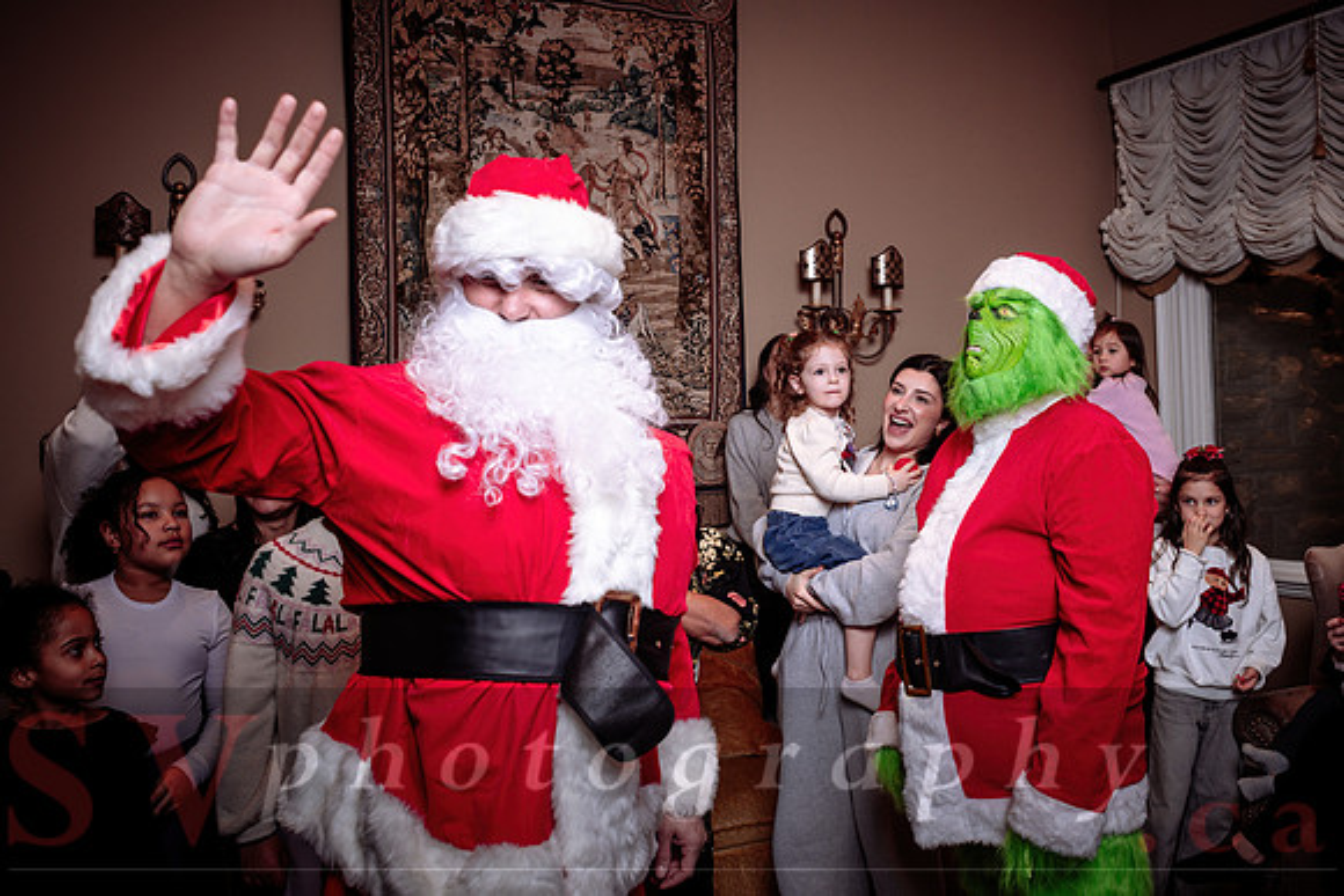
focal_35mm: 30
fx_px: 1138
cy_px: 408
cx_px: 732
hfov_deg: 61.0
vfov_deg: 43.0
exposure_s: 1/200
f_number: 4.5
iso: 500
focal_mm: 28
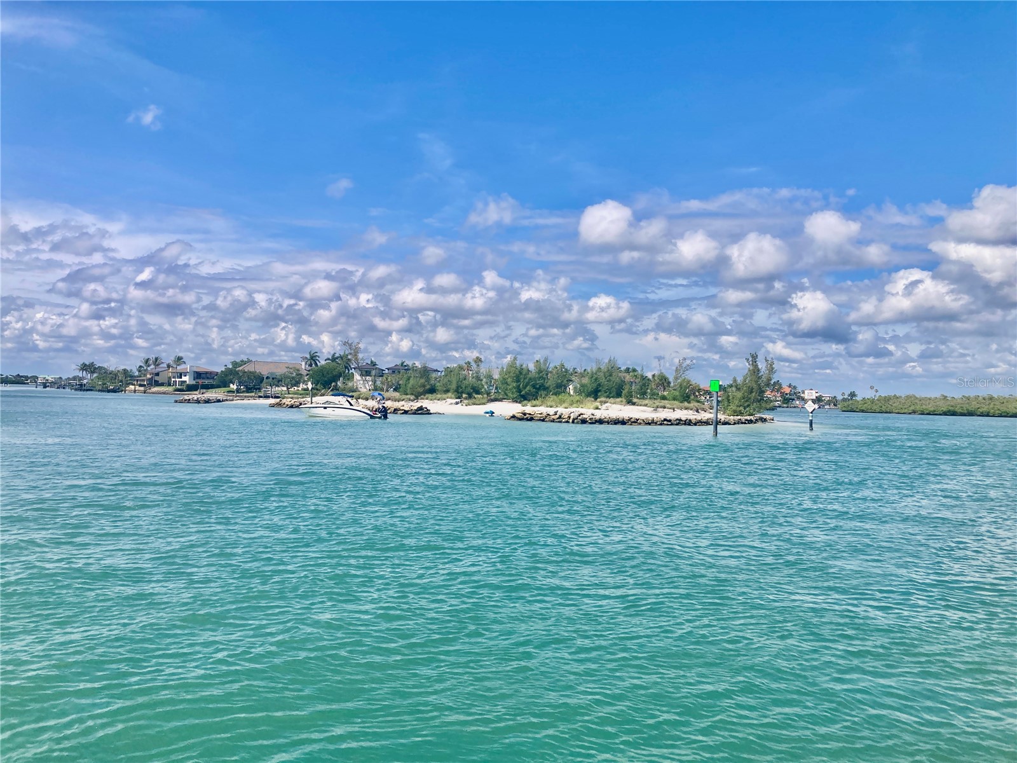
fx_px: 823
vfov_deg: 49.7
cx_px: 508
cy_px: 382
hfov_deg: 63.4
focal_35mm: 28
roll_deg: -1.6
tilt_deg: +2.2
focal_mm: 3.99
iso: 25
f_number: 1.8
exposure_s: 1/2825
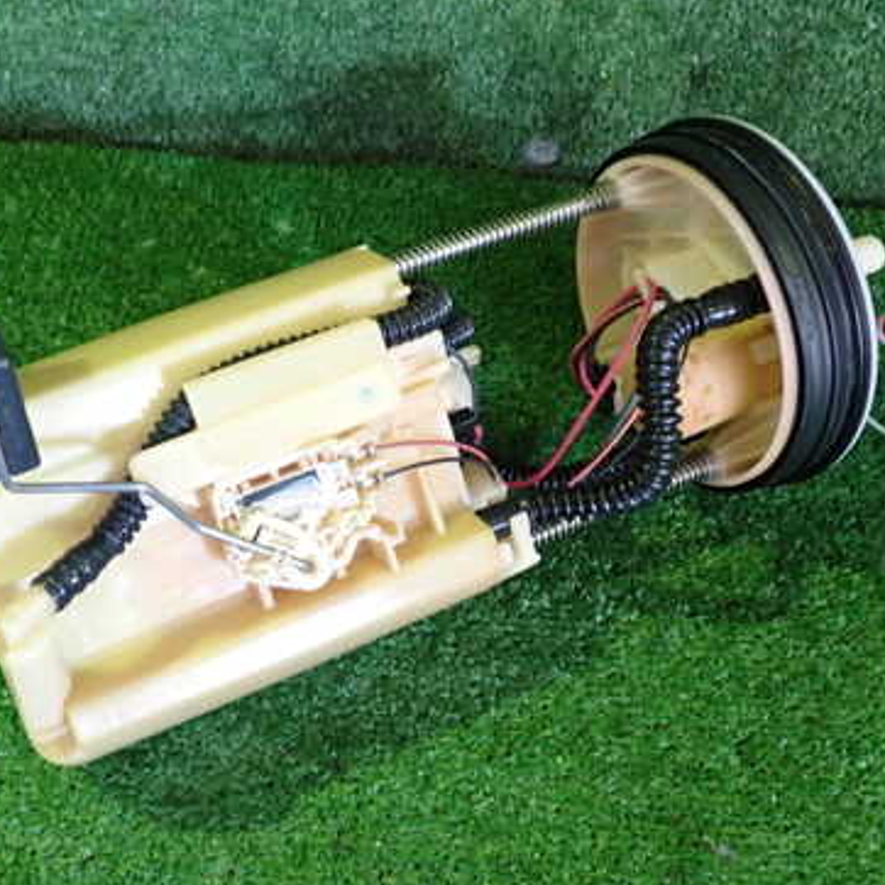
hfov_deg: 38.2
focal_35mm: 44
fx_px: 1273
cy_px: 425
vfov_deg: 38.3
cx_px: 347
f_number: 2.3
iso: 640
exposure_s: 1/30
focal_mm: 5.4
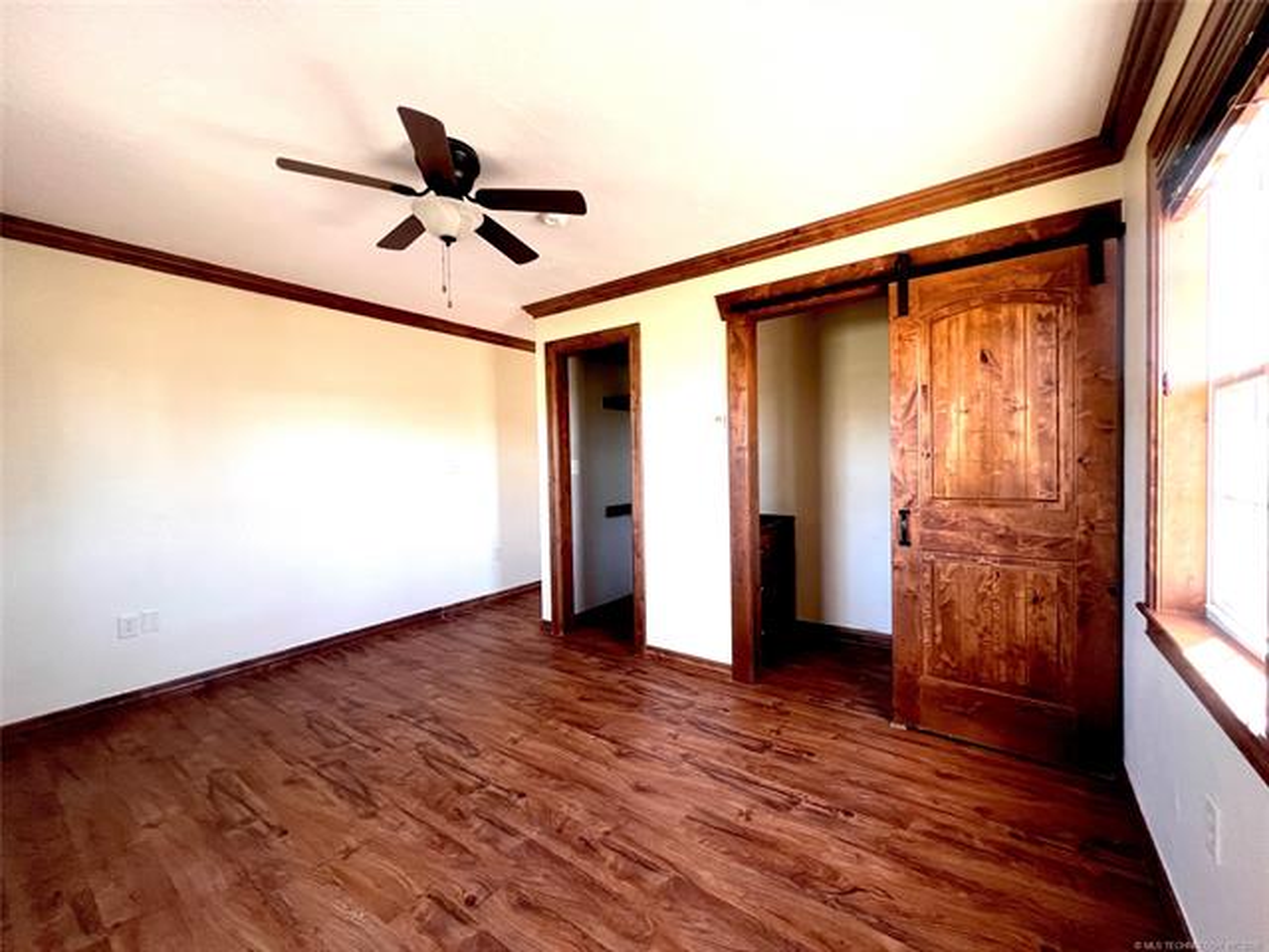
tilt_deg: -2.4
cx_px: 634
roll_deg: +1.5
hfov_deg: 106.2
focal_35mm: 13
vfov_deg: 89.9
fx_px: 477
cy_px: 476
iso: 250
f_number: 1.8
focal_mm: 1.57
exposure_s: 1/90
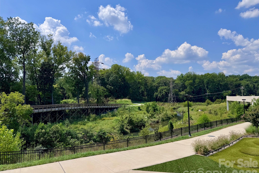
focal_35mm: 25
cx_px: 129
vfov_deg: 51.3
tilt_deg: +2.9
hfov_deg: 71.5
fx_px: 180
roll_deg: +0.9
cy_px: 86
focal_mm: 6.76
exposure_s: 1/7092
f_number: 1.78
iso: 80
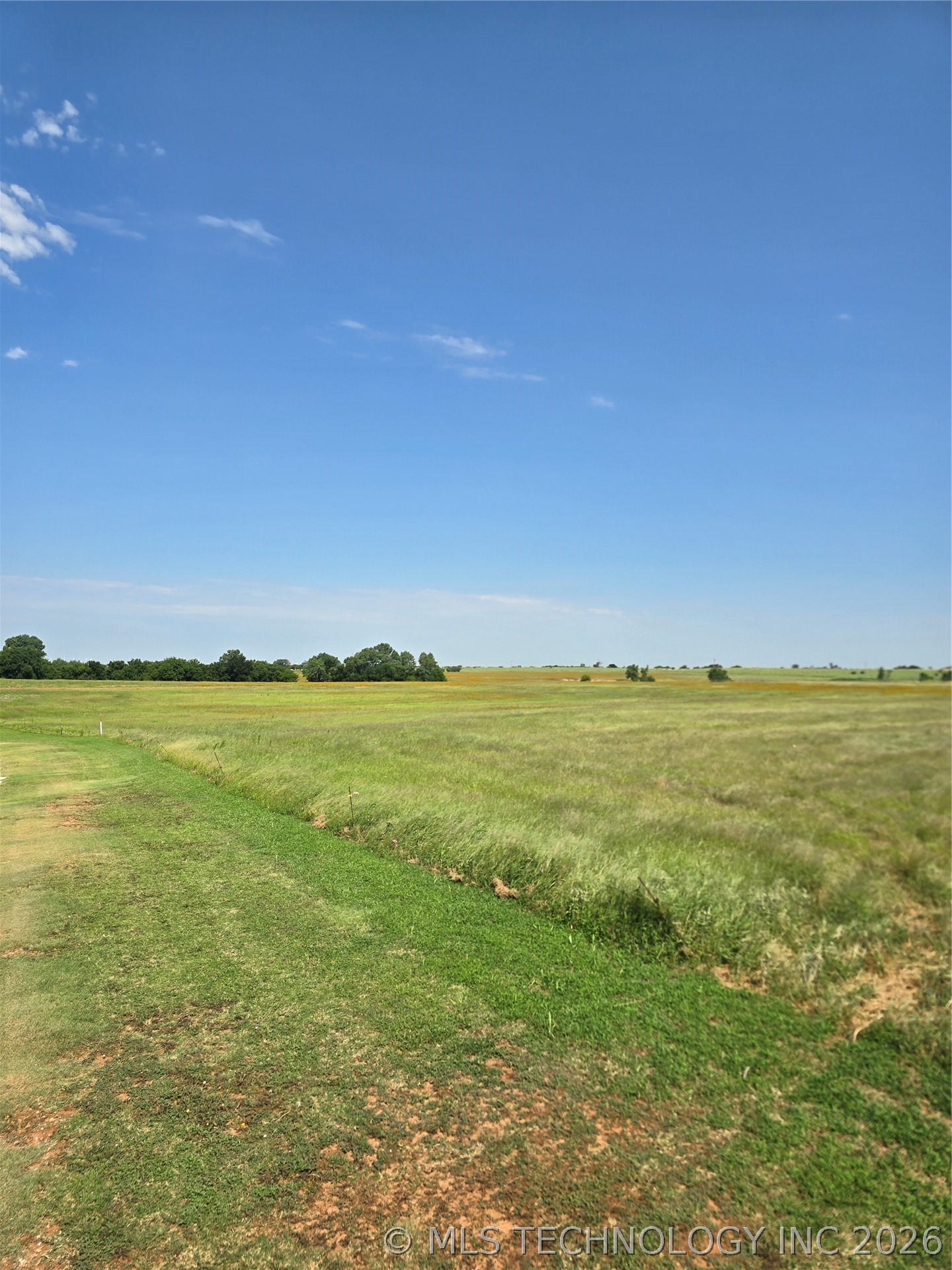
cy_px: 635
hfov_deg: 58.9
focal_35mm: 23
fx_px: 843
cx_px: 476
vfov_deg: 73.9
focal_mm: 6.3
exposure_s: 1/1192
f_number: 1.7
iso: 12
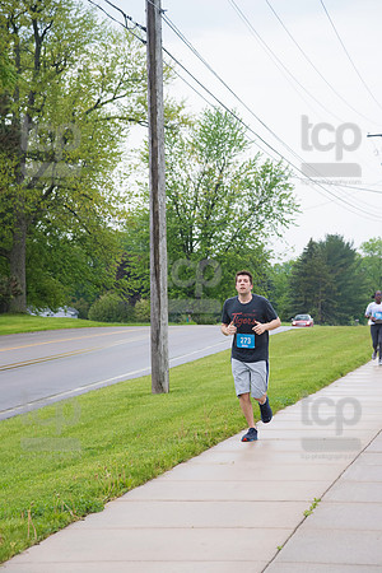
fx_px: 1910
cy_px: 286
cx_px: 191
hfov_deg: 11.4
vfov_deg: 17.1
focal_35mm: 120
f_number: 6.3
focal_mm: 120
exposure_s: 1/640
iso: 1000
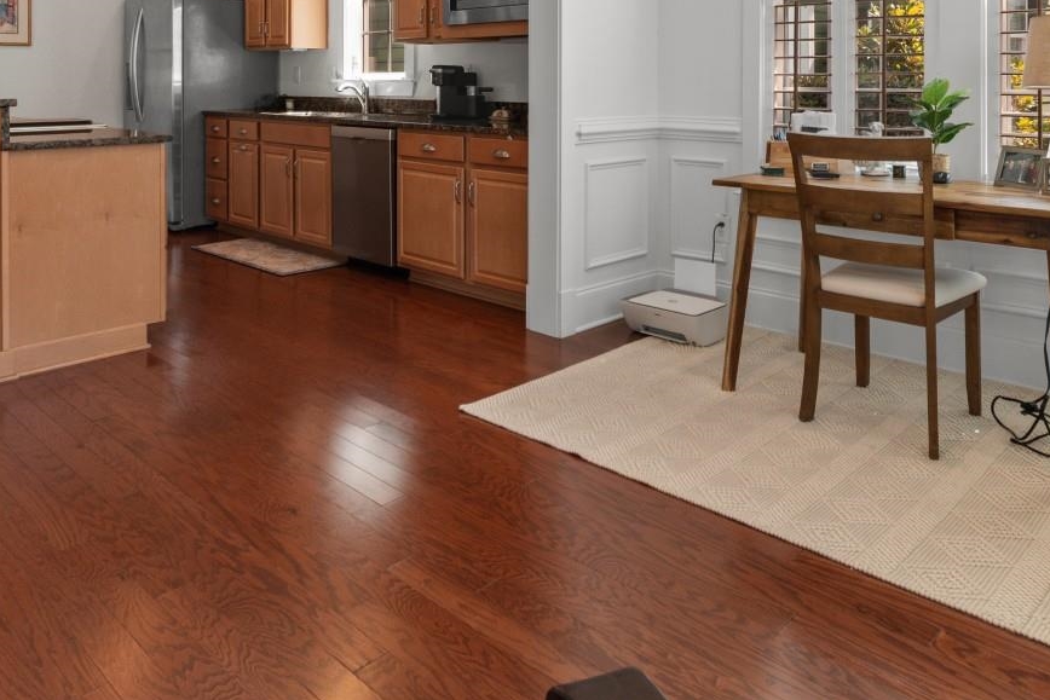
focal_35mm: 28
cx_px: 532
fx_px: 817
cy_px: 52
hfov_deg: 65.5
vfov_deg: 42.1
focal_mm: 10
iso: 100
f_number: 4.5
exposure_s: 1/13
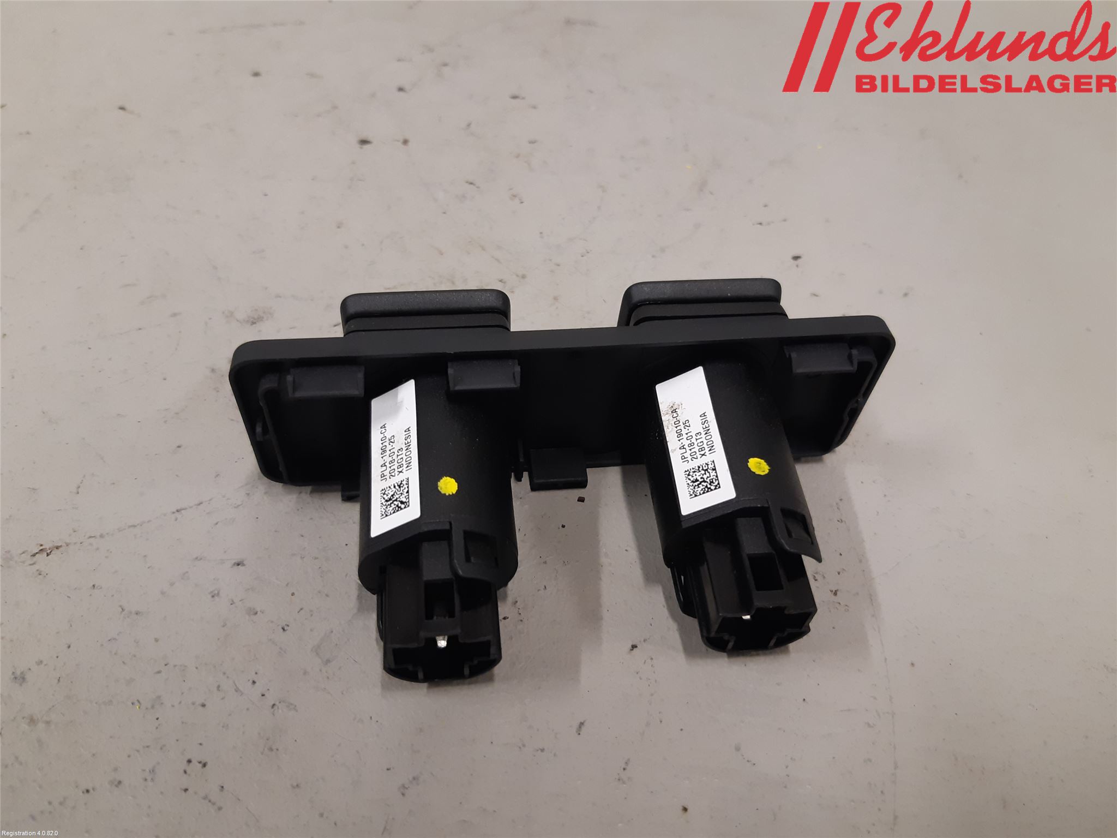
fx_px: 839
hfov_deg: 67.3
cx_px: 558
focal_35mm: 26
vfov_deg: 53.1
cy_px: 419
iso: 160
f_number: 1.7
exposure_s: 1/50
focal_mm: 3.93
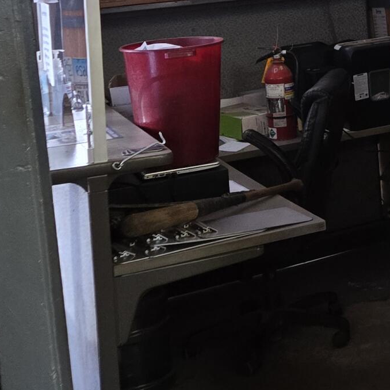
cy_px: -47
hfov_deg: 17.5
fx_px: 1147
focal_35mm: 90
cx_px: 571
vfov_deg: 18.5
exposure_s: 1/120
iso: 320
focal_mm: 5.4
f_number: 1.8
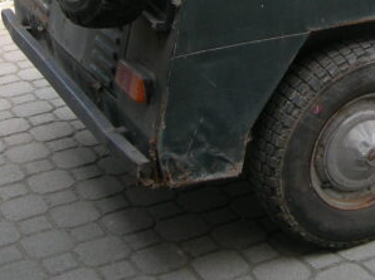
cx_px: 438
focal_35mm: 98
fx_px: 1061
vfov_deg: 14.6
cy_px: -60
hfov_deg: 19.0
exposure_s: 1/138
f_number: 2.8
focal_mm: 7.8
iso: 50
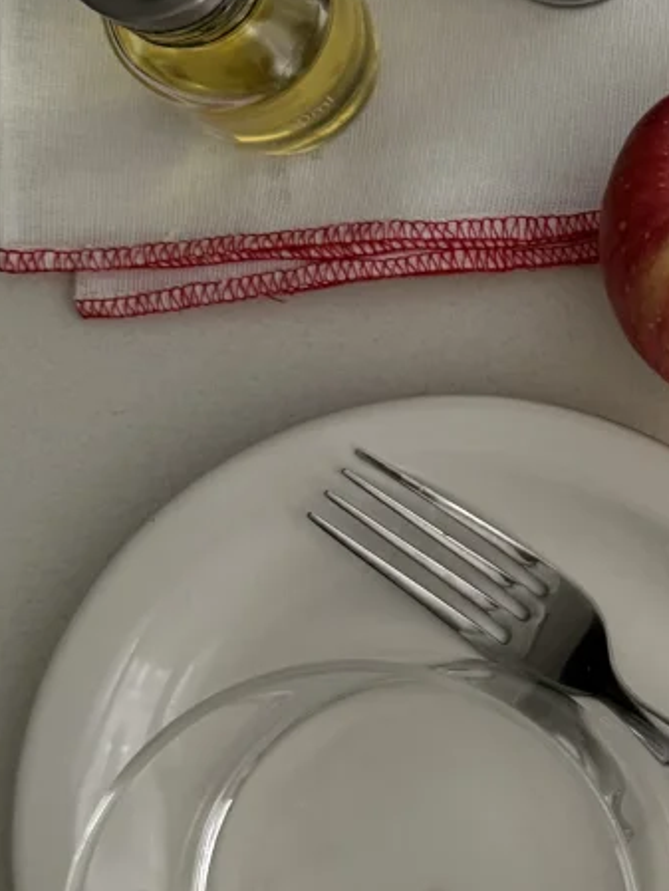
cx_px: 917
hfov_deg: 17.7
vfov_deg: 25.2
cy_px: 566
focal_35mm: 77
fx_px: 1983
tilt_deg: -89.0
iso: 400
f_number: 1.78
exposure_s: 1/60
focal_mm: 6.76
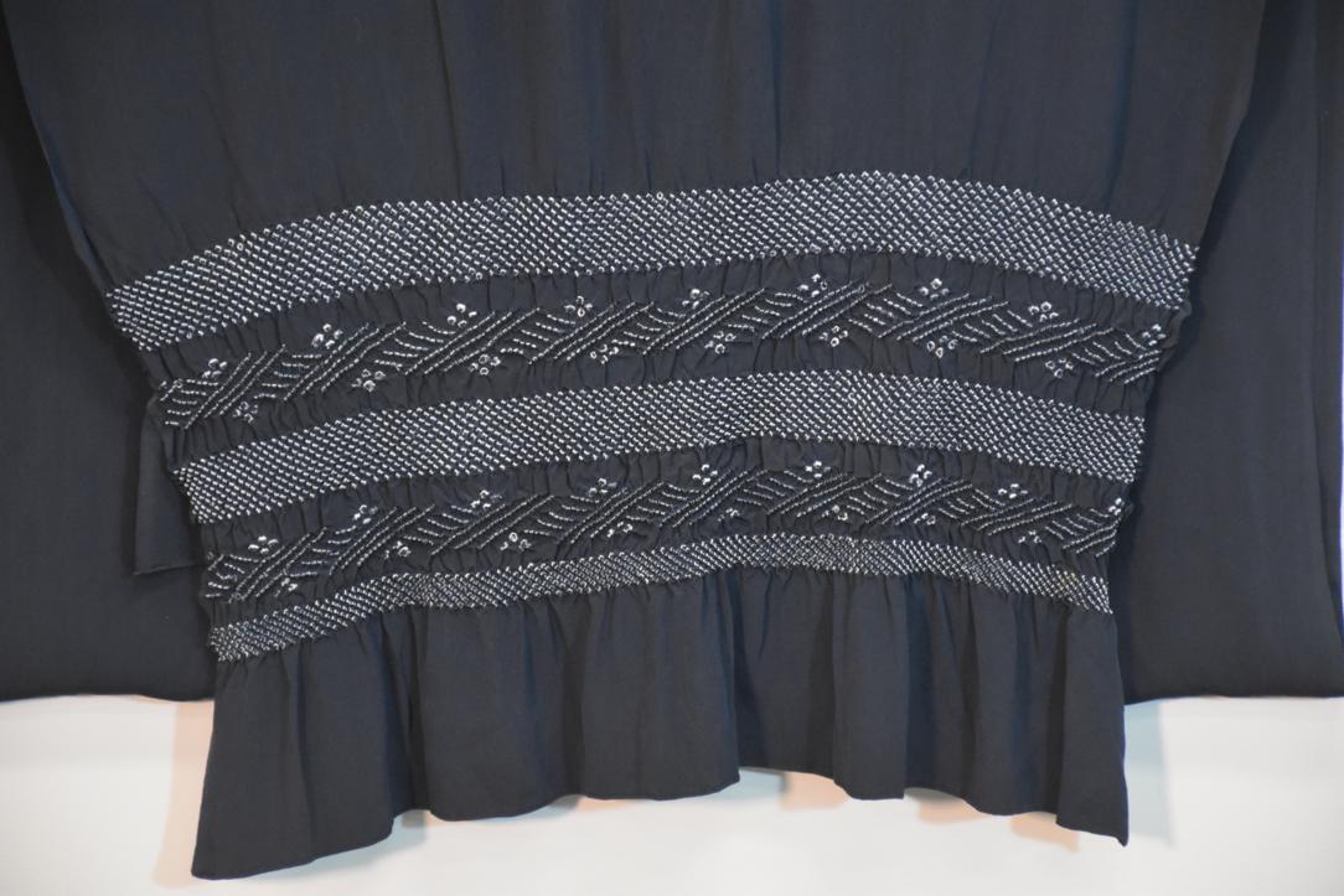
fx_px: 5880
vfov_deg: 8.7
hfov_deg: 13.0
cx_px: 672
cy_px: 448
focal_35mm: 158
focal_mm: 105
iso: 2800
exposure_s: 1/60
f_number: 5.6
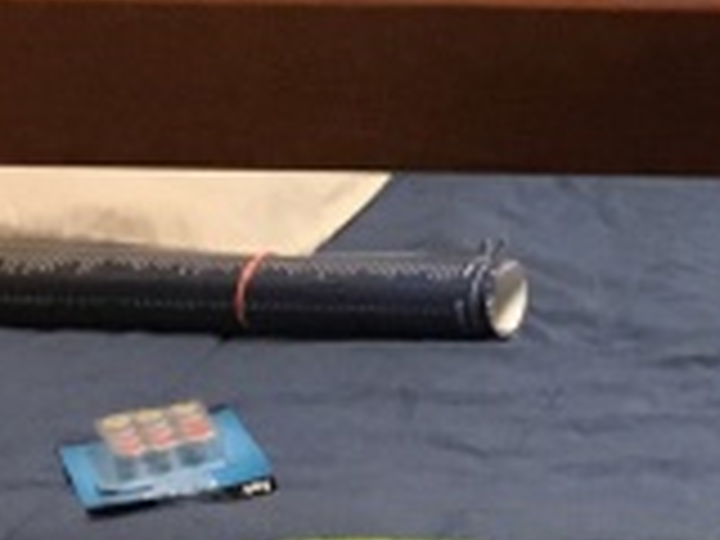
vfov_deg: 7.9
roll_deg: -0.1
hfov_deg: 9.6
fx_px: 3869
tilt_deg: -13.9
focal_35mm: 186
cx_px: 1647
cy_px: -158
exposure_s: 1/30
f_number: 2.2
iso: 125
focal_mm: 4.15
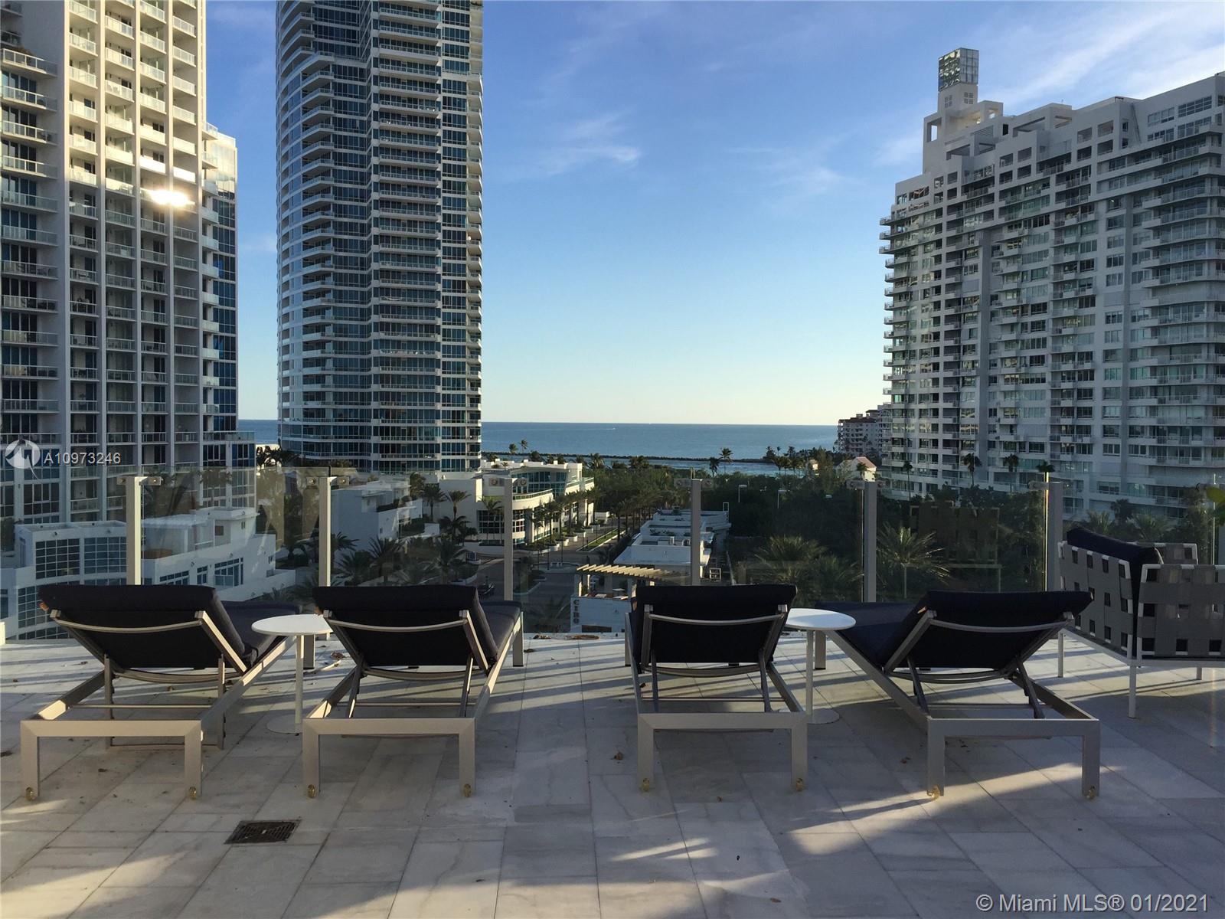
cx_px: 612
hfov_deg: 61.7
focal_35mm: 29
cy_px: 460
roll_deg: -1.8
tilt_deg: -2.0
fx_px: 1026
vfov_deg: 48.2
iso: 32
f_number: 2.2
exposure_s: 1/1721
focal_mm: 4.15
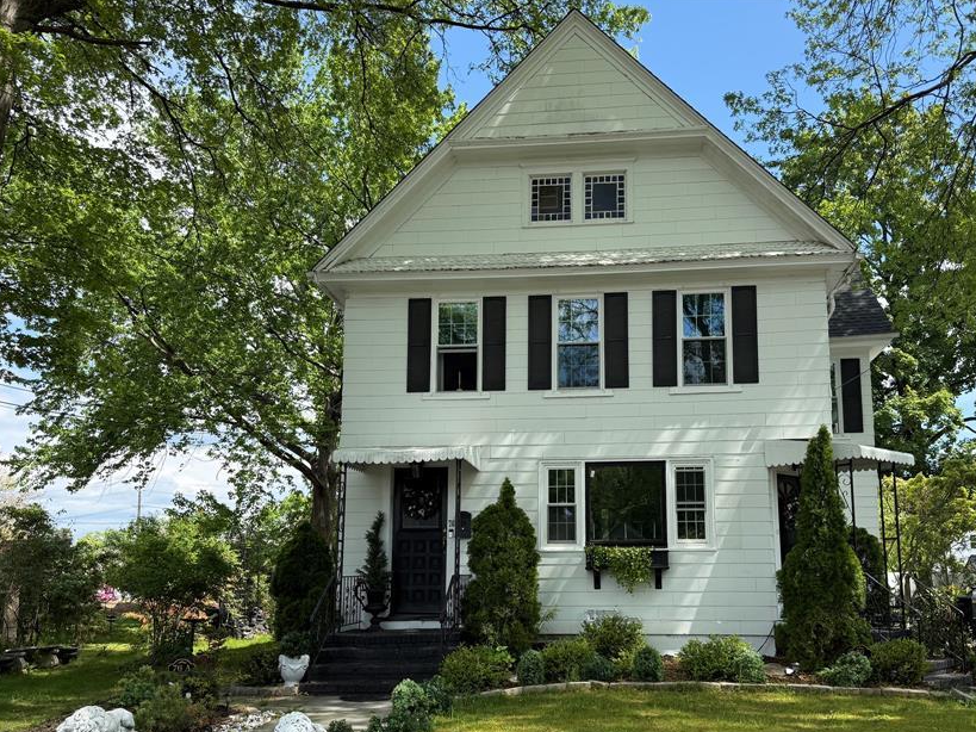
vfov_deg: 46.4
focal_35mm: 30
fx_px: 846
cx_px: 547
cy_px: 452
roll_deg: +0.9
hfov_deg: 59.8
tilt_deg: +10.0
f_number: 1.78
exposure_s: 1/2110
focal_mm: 6.76
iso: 100
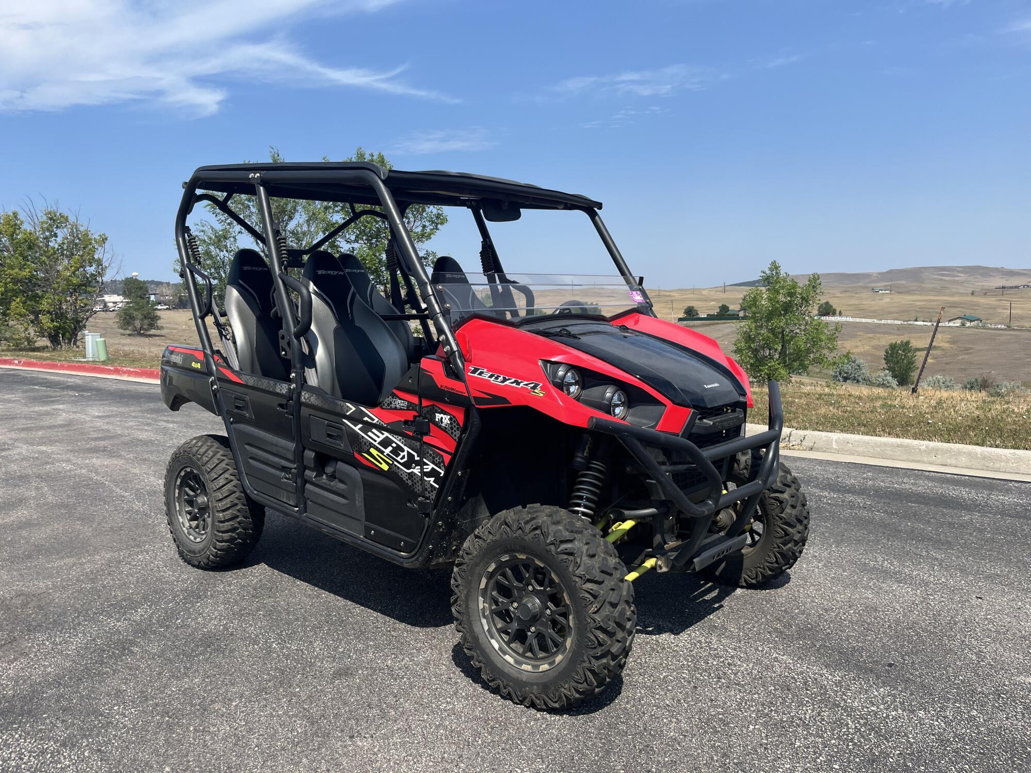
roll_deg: +2.6
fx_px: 774
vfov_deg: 53.1
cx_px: 516
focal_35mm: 26
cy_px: 386
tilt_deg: -2.7
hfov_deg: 67.3
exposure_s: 1/3311
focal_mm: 5.1
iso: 50
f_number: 1.6
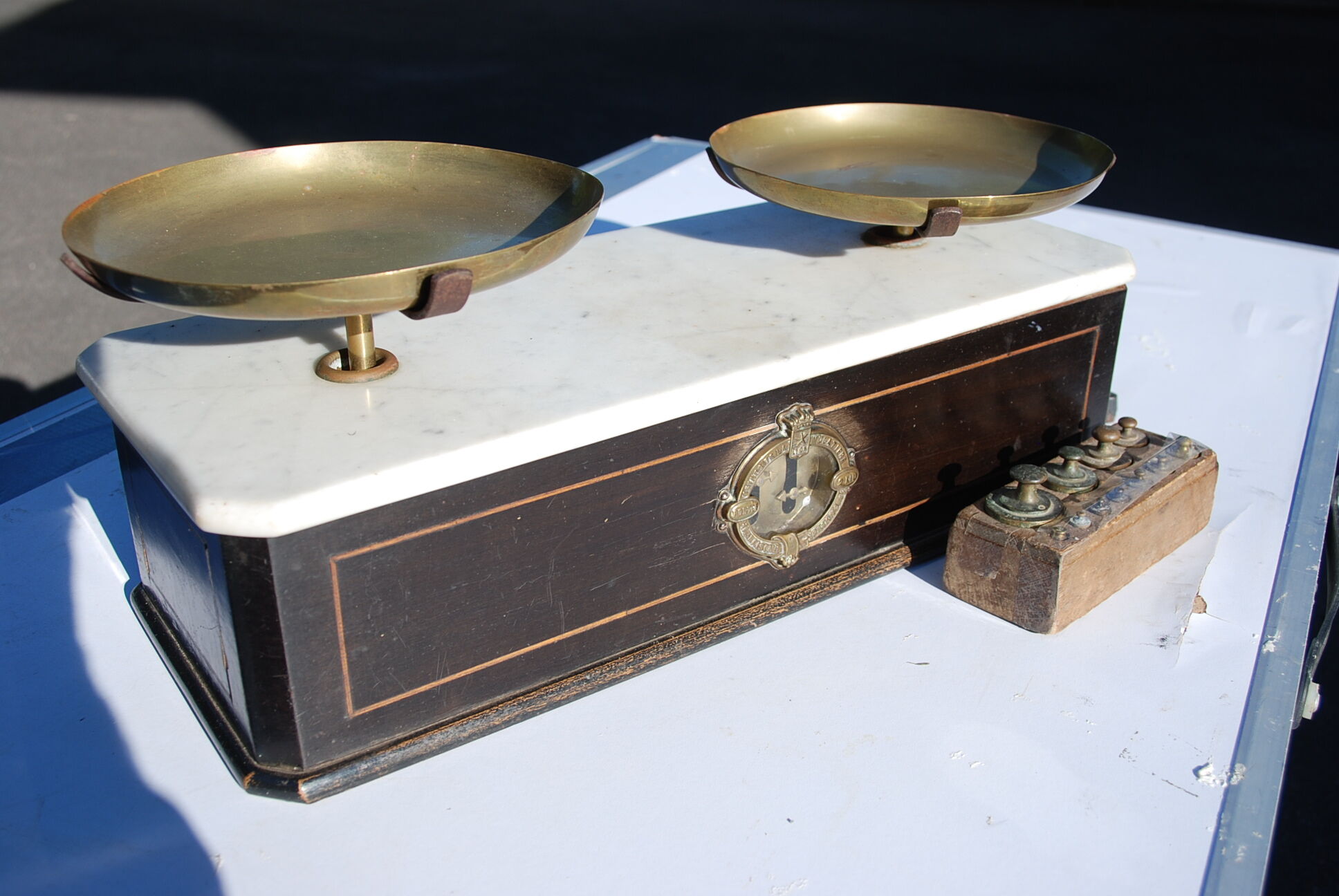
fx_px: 1341
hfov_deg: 53.1
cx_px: 670
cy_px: 448
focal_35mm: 36
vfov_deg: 37.0
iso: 100
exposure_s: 1/250
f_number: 8
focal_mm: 24
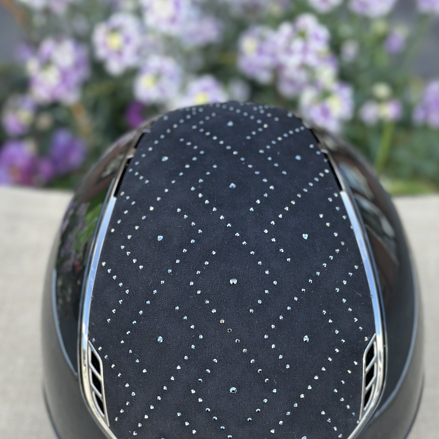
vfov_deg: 26.7
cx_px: 231
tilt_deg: -41.3
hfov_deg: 26.9
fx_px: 918
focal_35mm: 64
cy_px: 302
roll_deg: -0.7
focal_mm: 6.86
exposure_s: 1/365
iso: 80
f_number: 1.78
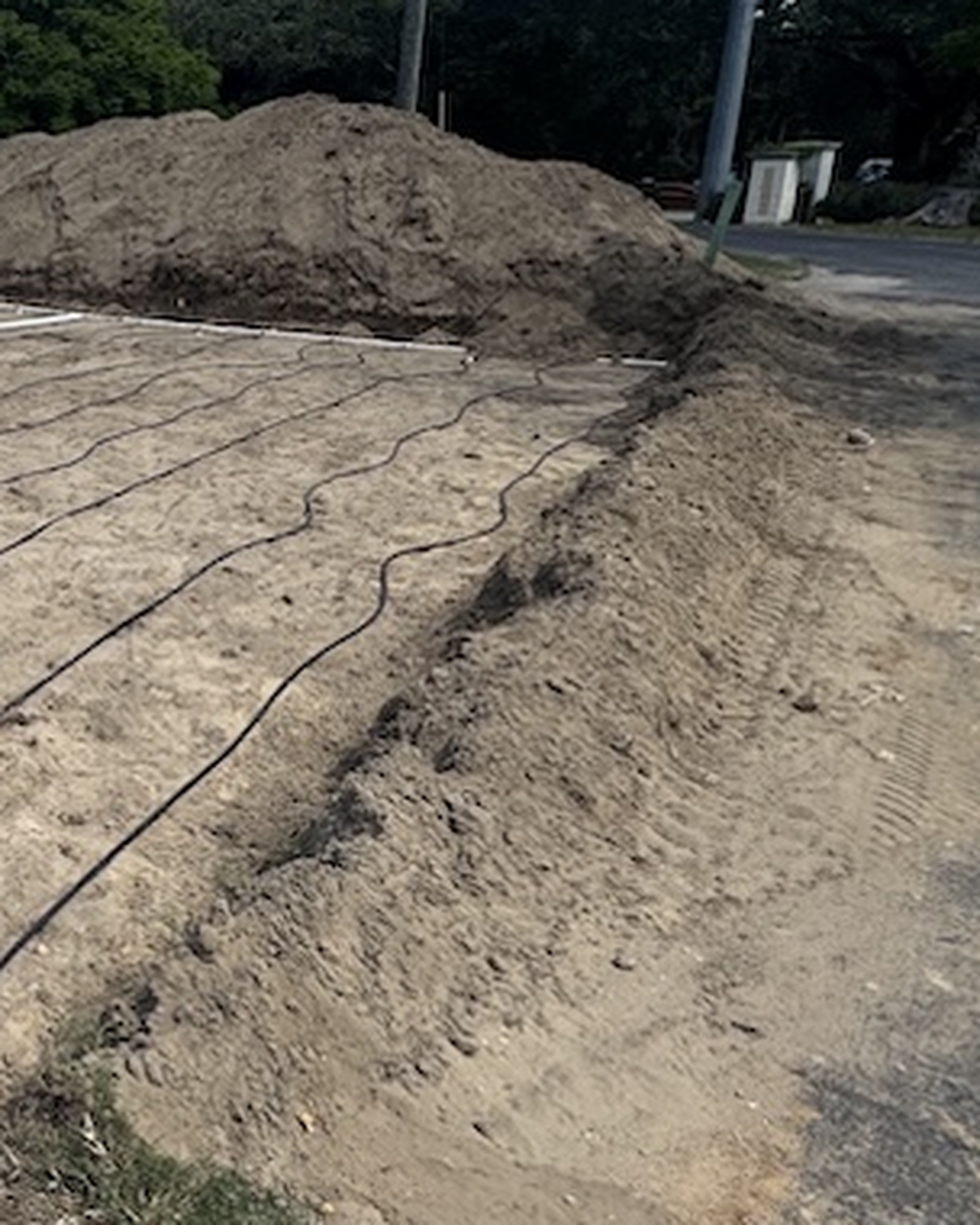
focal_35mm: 36
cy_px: 451
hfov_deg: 28.4
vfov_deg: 49.7
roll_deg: +0.4
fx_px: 1305
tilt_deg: -12.2
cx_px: -458
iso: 40
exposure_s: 1/1976
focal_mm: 2.22
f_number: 2.2
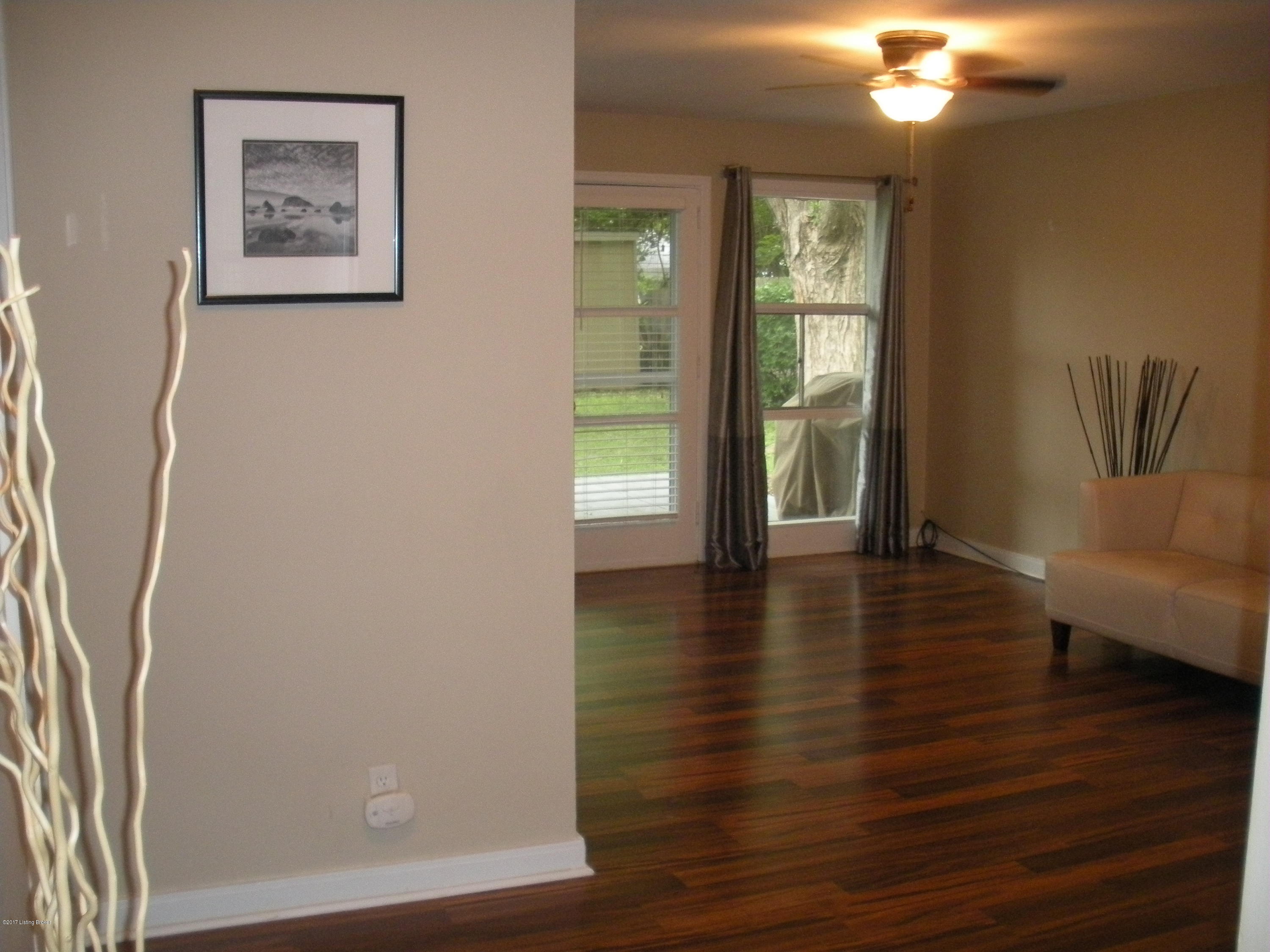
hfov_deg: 52.6
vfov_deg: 40.7
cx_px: 635
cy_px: 476
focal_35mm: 35
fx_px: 1284
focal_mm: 6.3
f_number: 3.5
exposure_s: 1/30
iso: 400
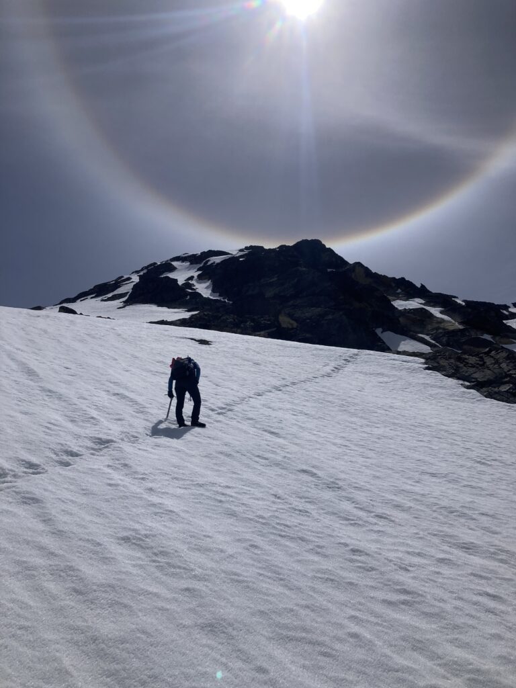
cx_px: 258
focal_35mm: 28
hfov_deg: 49.7
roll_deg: +5.0
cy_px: 344
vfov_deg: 63.4
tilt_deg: +37.1
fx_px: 557
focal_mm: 3.99
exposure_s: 1/16393
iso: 25
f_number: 1.8
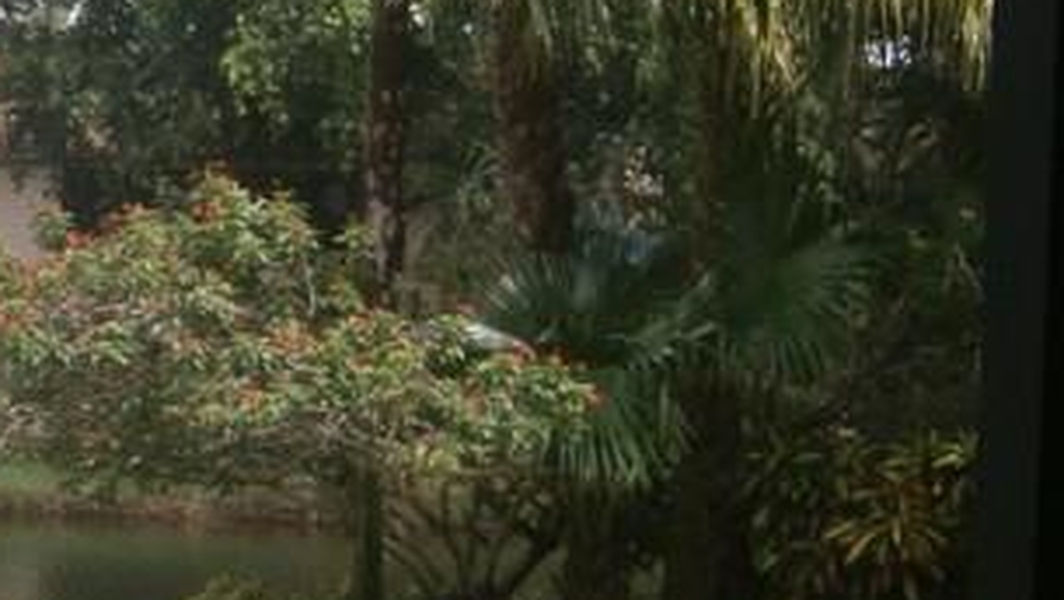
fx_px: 2682
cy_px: 370
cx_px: 10
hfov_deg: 21.7
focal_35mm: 95
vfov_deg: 12.8
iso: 80
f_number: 2.8
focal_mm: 4.7
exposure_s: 1/500
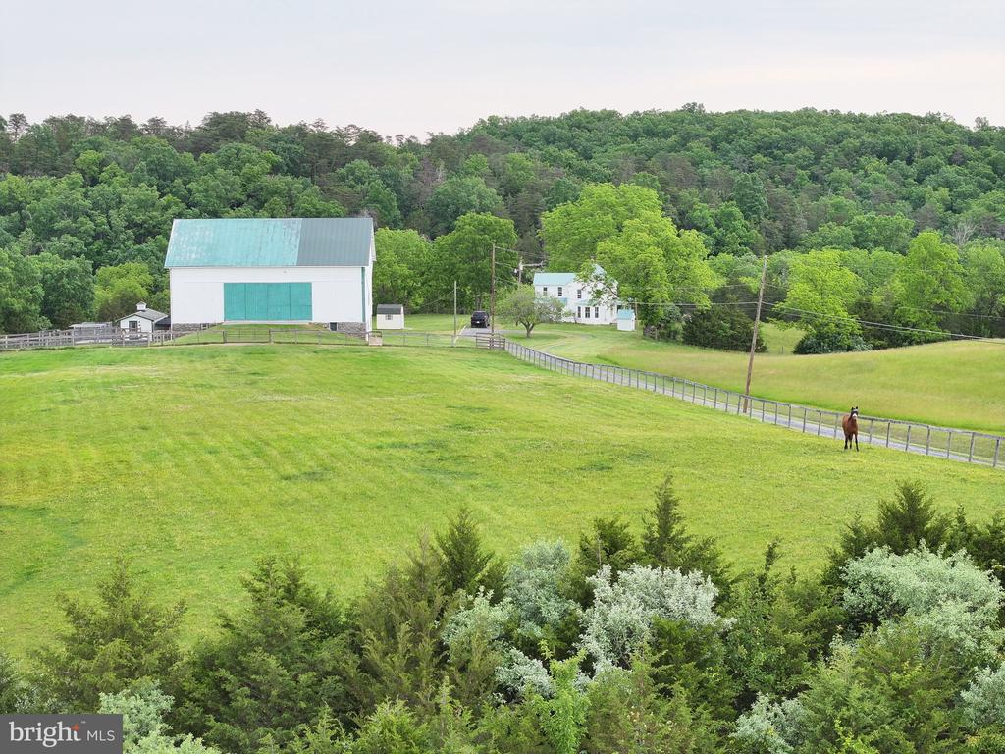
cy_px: 377
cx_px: 502
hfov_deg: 27.8
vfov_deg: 21.0
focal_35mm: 70
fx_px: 2032
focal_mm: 19.35
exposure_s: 1/80
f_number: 2.8
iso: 280
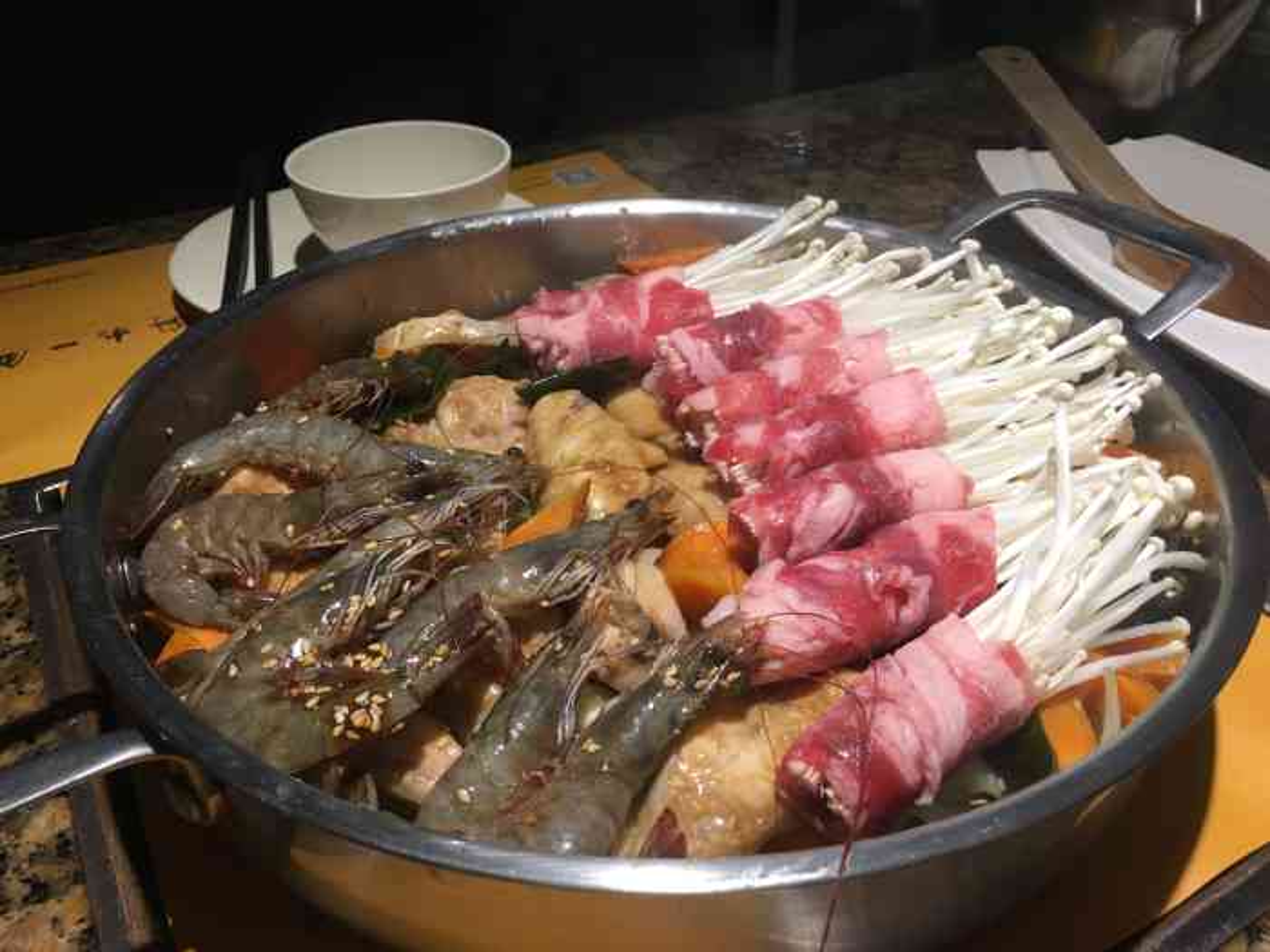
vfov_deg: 48.2
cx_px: 635
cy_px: 476
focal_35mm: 29
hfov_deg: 61.7
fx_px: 1064
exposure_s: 1/17
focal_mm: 4.15
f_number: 2.2
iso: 32
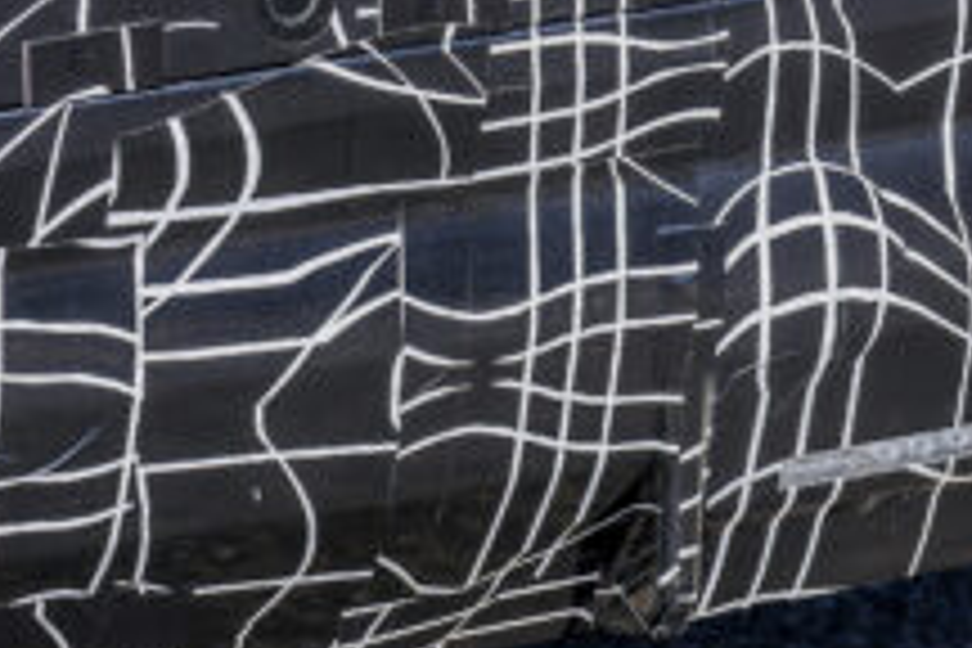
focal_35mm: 470
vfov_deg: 2.9
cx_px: 405
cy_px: 416
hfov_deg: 4.4
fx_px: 12689
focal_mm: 99
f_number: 6.3
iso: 50
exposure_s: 1/100
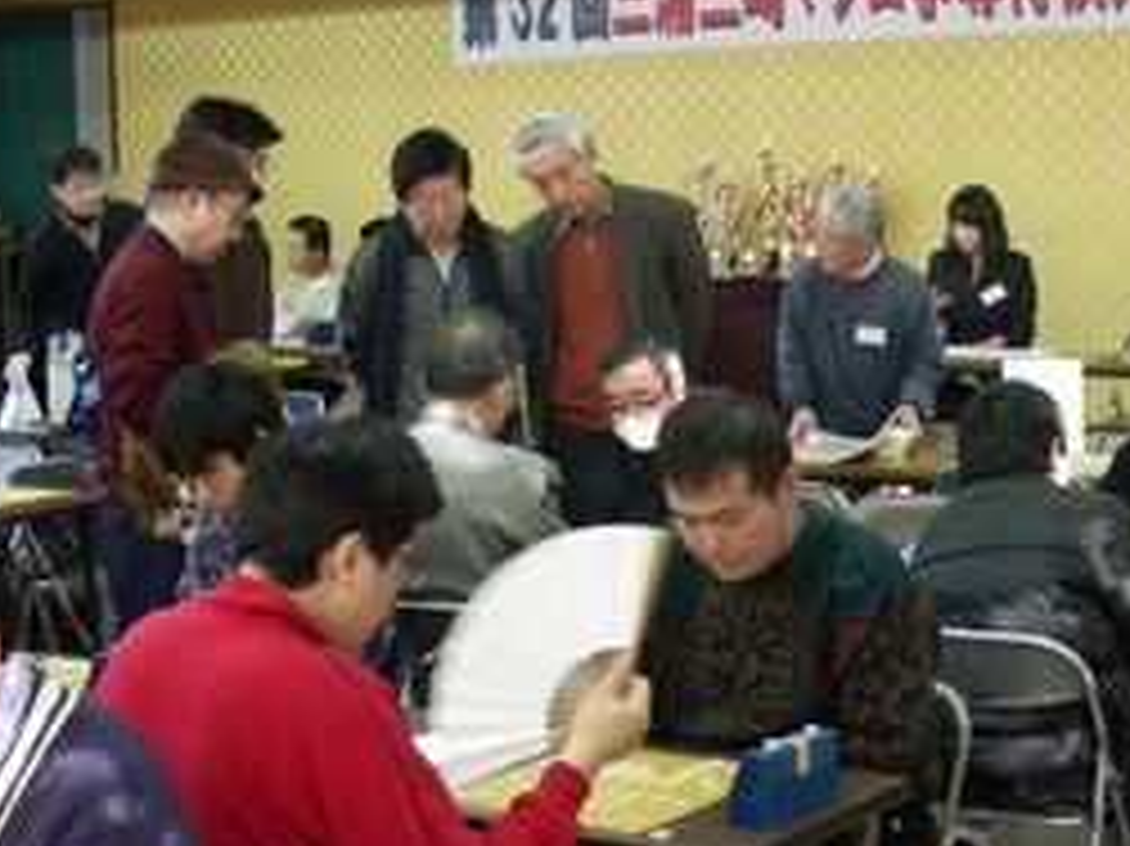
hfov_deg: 28.3
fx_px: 2219
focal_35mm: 68
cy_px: 439
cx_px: 797
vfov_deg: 21.6
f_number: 3.5
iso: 400
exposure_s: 1/27.4
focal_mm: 6.3
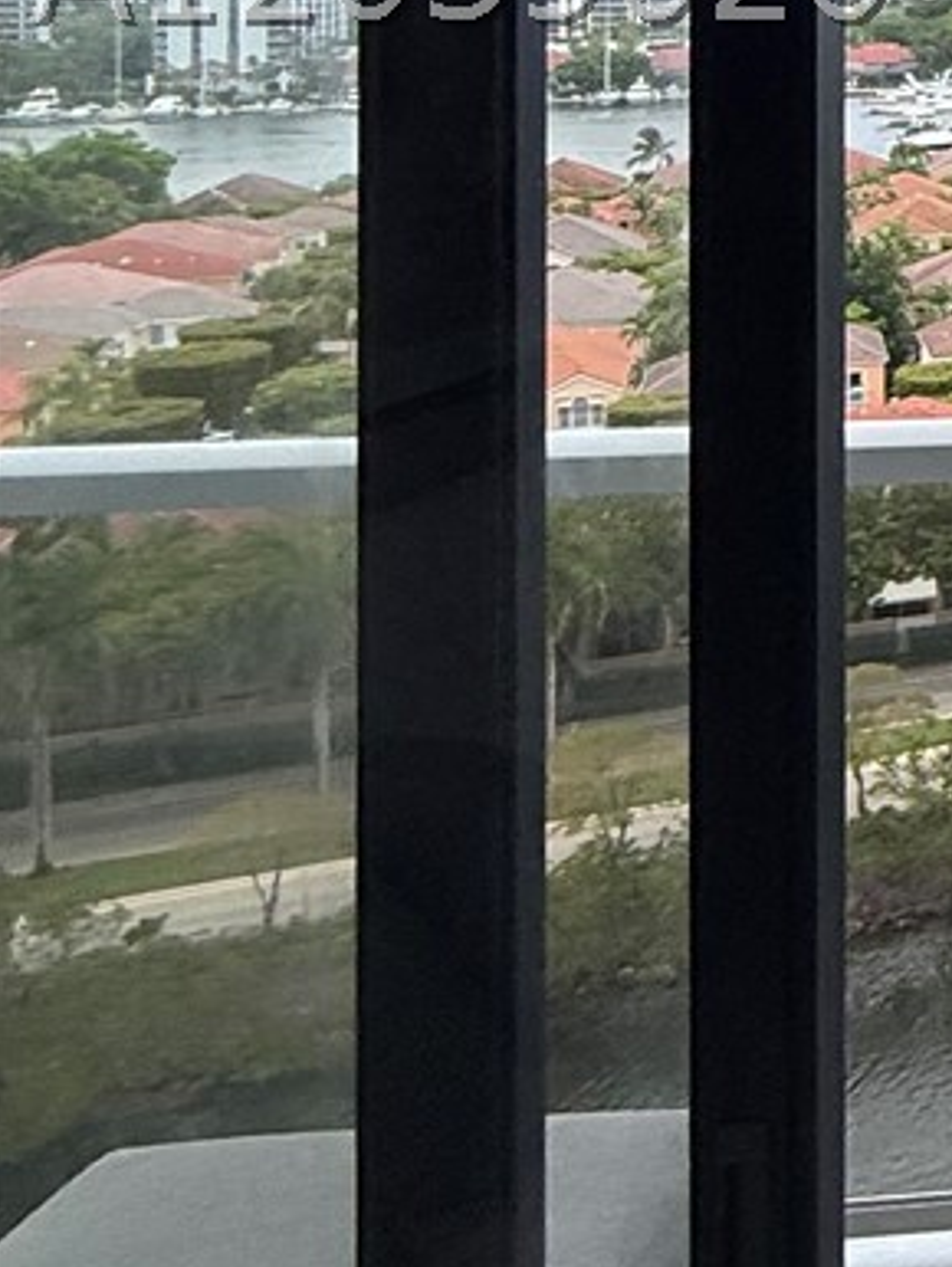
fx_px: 2124
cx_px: 1963
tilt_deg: +0.6
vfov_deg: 30.6
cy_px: -33
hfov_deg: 17.3
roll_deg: +2.7
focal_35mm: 58
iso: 50
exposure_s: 1/479
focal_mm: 2.22
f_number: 2.2
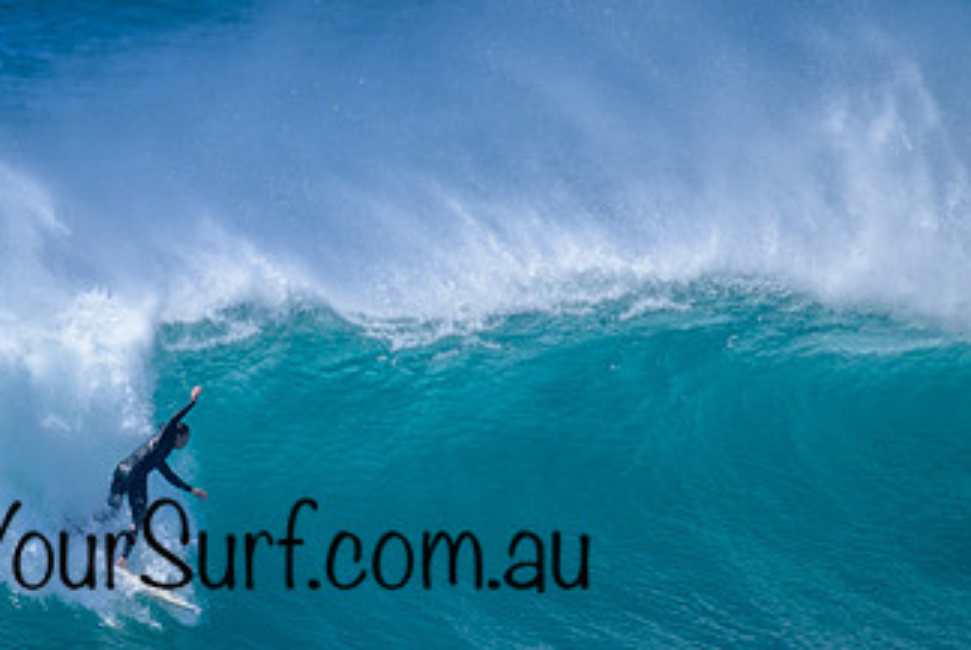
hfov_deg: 2.1
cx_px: 273
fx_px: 27036
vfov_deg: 1.4
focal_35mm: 1001
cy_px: 520
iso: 500
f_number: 8
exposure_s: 1/1600
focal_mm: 560
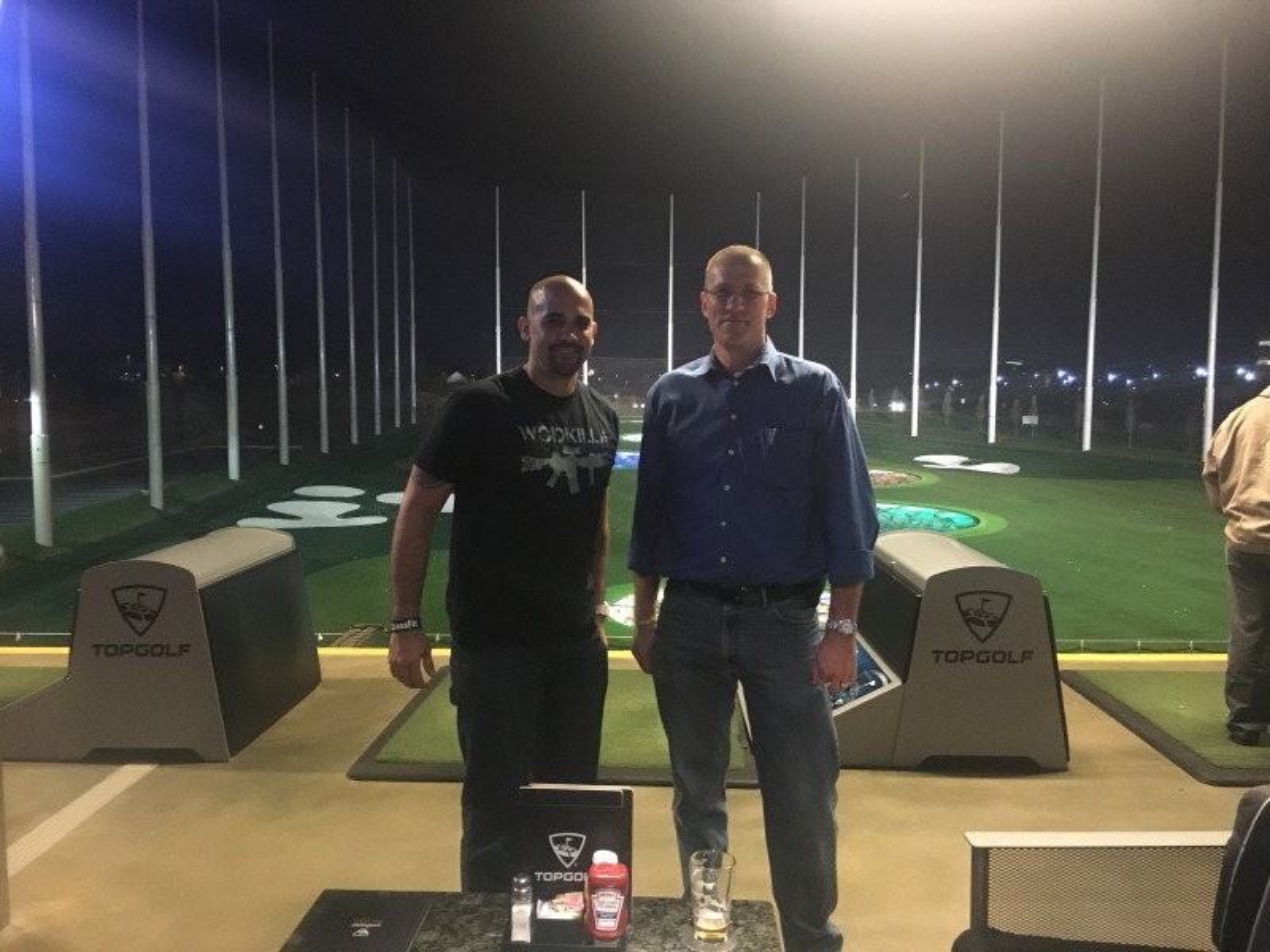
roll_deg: +0.5
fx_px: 1064
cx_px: 635
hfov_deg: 61.7
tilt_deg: -4.0
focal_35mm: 29
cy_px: 476
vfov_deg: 48.2
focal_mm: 4.15
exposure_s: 1/15
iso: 400
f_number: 2.2
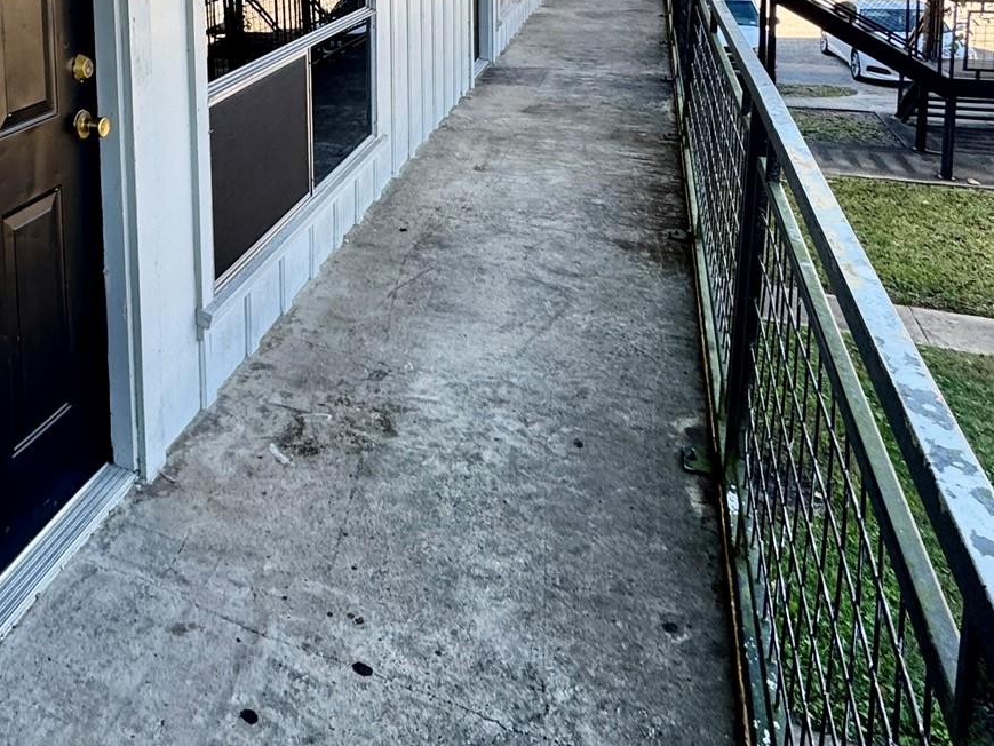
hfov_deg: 50.5
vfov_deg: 37.9
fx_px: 948
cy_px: -14
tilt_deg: -6.3
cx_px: 144
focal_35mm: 33
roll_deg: +2.0
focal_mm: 2.22
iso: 40
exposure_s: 1/145
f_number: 2.2
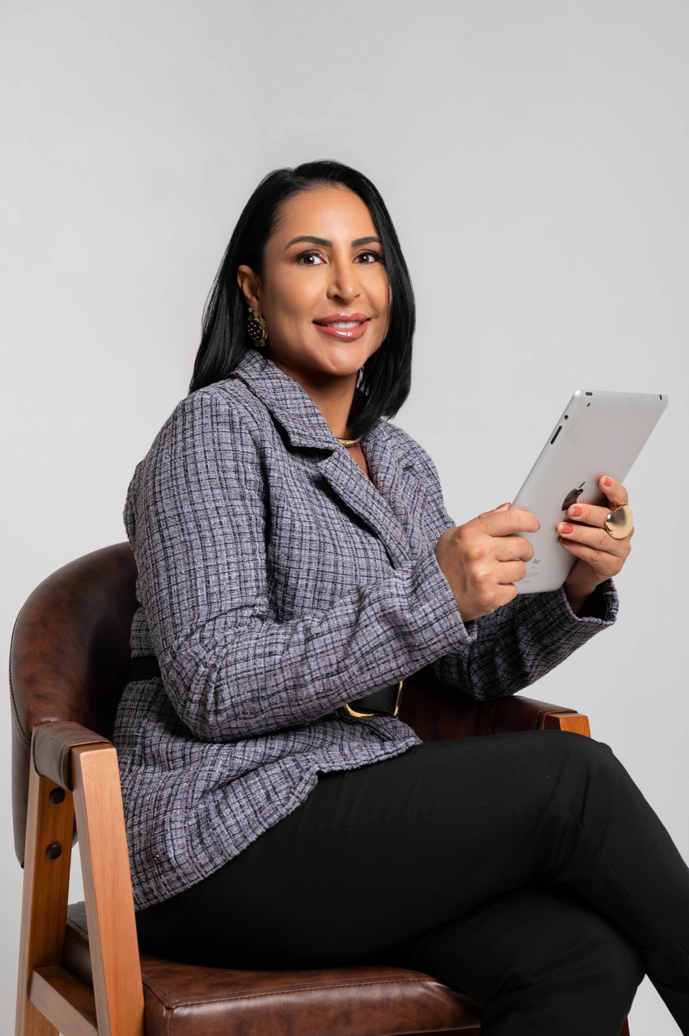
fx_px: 1927
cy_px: 518
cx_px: 344
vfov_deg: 30.1
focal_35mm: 67
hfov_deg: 20.3
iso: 200
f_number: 6.3
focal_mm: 67
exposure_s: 1/160
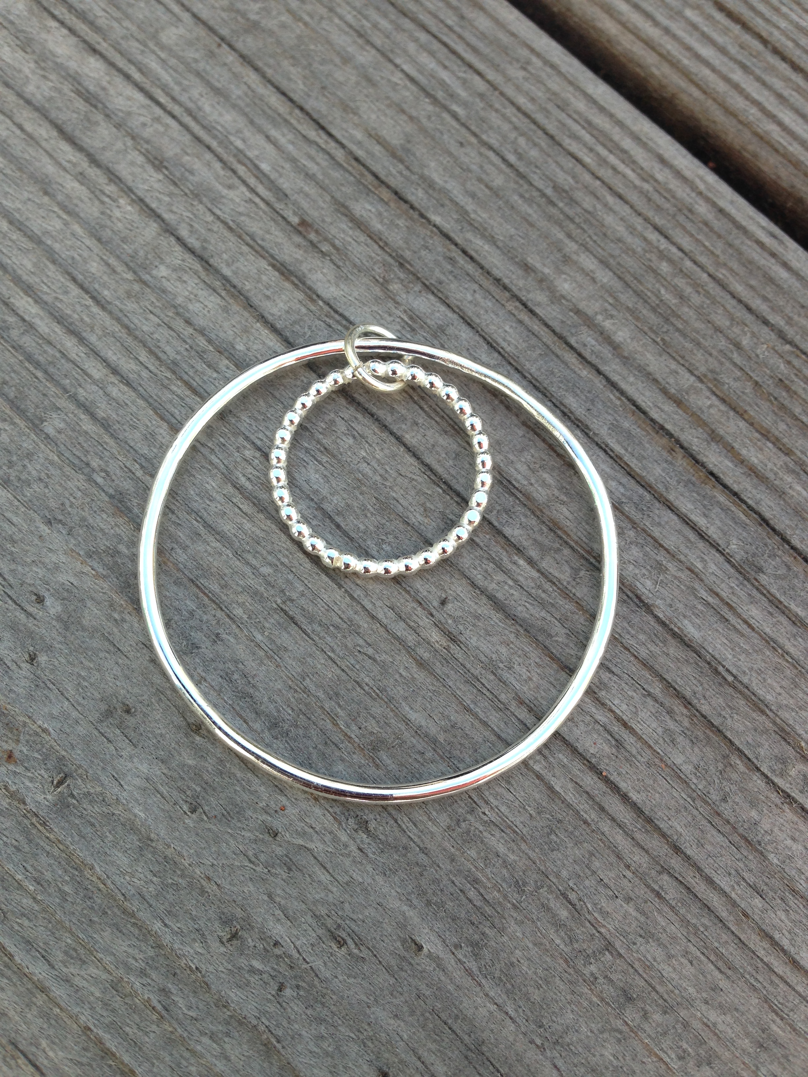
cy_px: 538
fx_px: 1027
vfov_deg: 55.4
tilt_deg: -72.5
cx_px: 404
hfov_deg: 42.9
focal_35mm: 33
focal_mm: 4.12
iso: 50
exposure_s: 1/247
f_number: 2.4
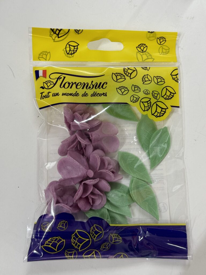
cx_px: 103
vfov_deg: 39.7
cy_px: 138
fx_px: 381
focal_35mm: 48
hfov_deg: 30.3
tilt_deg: -78.6
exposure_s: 1/50
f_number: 1.78
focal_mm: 6.86
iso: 50
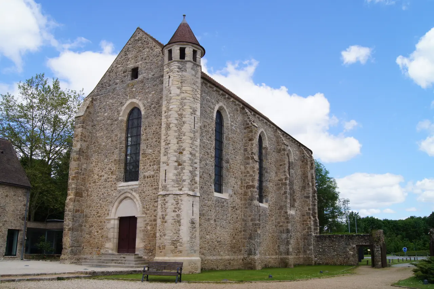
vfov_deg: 39.9
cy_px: 144
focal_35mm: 33
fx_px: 397
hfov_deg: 57.3
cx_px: 217
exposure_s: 1/100
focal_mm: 22
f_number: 13
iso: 100
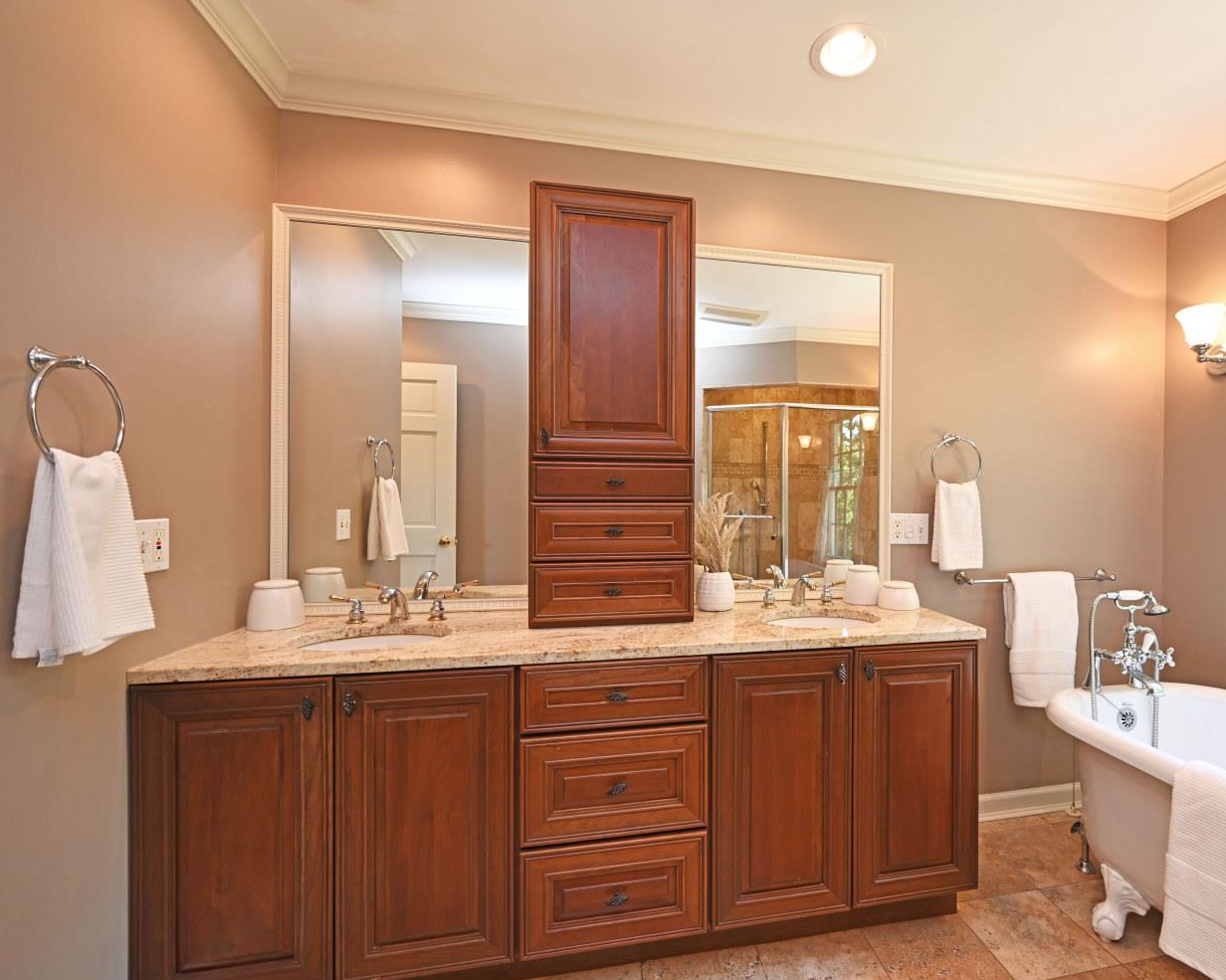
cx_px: 727
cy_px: 495
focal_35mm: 16
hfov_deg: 92.1
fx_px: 580
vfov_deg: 80.4
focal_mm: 14
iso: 560
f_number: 4
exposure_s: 1/60
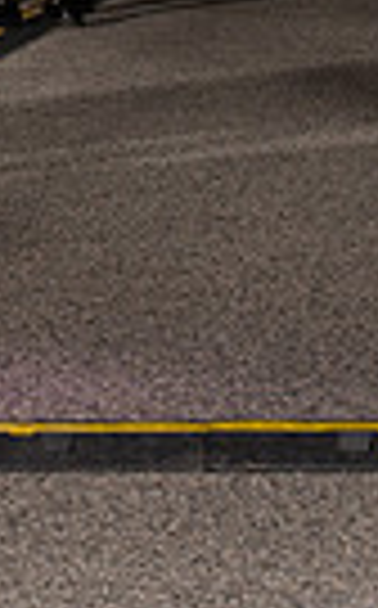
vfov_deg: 6.8
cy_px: -221
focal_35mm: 307
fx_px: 5076
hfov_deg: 4.1
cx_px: -738
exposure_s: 1/200
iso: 1000
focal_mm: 70
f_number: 6.3
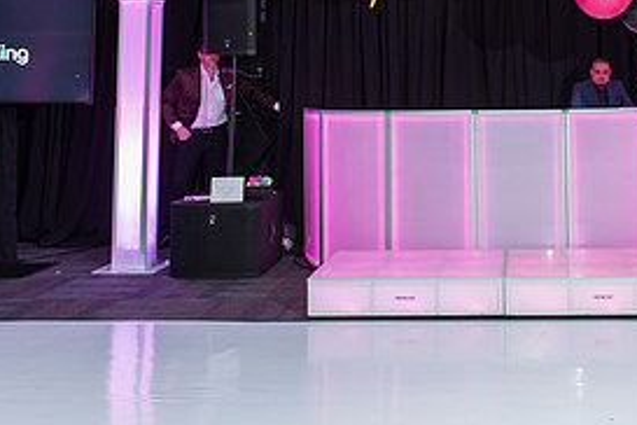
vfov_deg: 23.8
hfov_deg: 35.8
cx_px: 502
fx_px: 955
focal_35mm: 54
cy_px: -18
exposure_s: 1/60
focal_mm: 24
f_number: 3.2
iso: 800
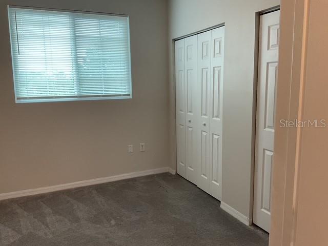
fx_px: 275
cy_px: 123
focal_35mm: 29
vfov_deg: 48.2
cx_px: 164
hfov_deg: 61.7
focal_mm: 3
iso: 80
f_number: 1.8
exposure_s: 1/60
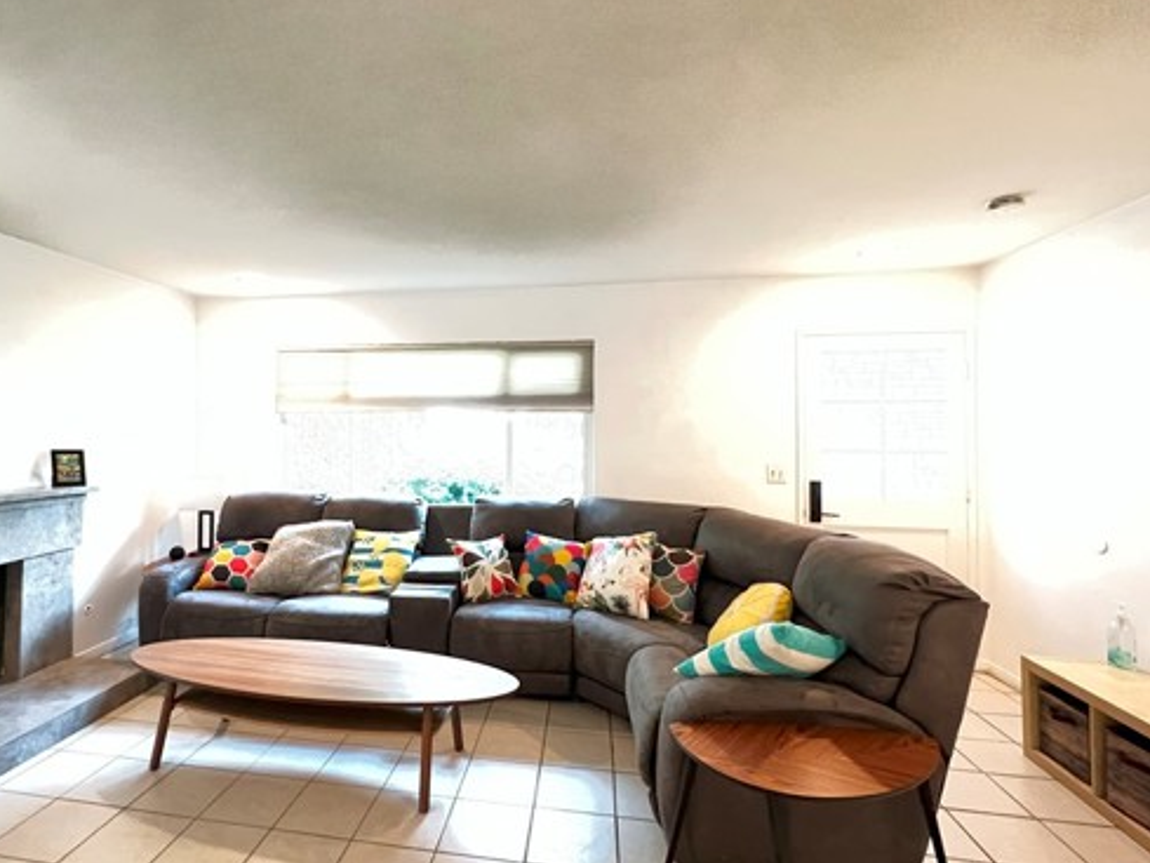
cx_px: 477
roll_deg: -0.6
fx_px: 565
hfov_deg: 90.2
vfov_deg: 74.7
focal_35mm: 17
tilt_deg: +1.1
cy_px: 414
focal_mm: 1.57
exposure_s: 1/40
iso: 1000
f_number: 1.8
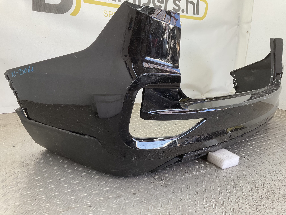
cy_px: 108
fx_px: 240
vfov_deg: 48.2
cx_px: 143
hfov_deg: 61.7
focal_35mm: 29
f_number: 1.8
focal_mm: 3
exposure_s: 1/120
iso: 32
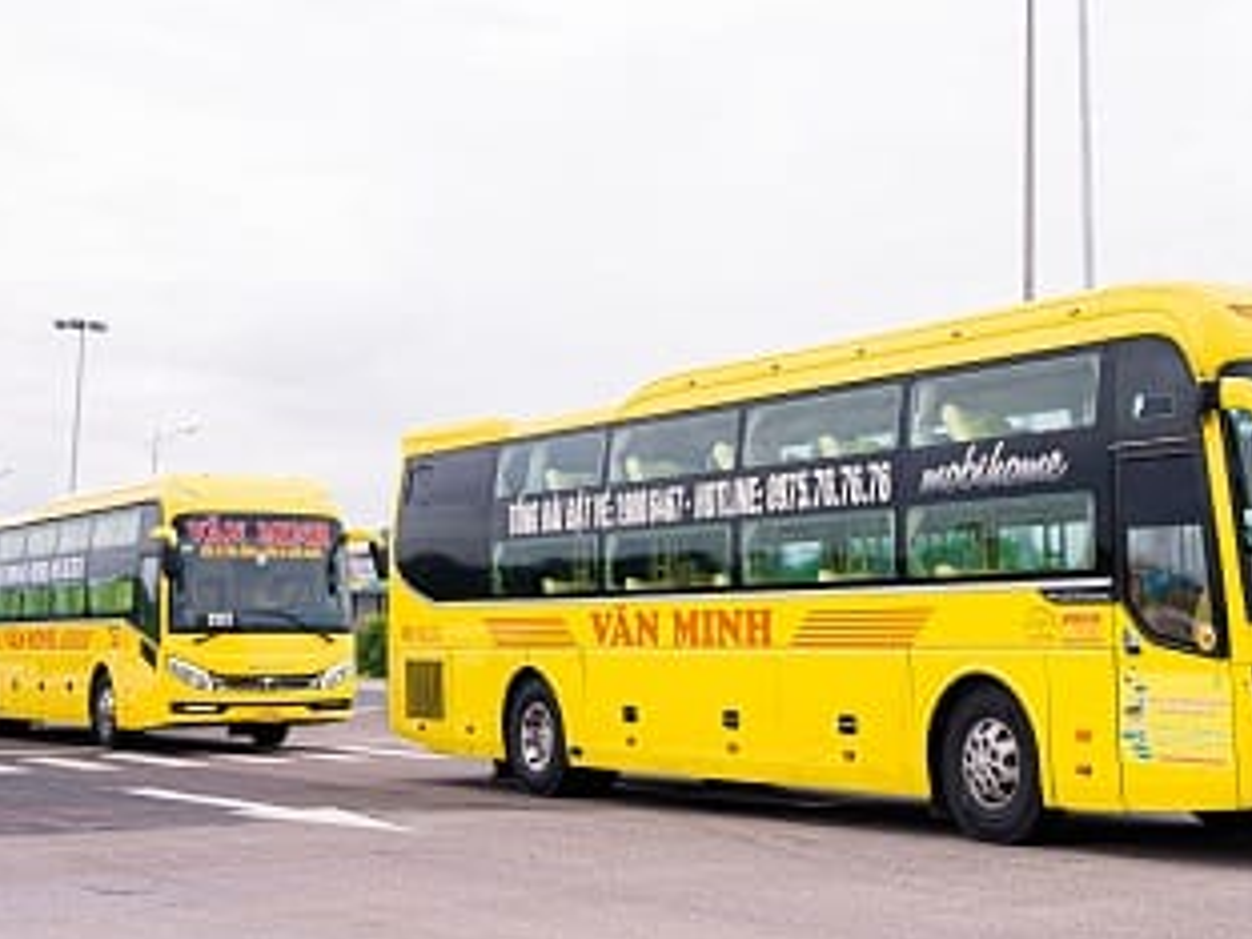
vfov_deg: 23.5
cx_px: 738
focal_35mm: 62
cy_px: 377
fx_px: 2253
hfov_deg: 31.0
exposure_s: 1/3200
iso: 320
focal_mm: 33.7
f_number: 2.8
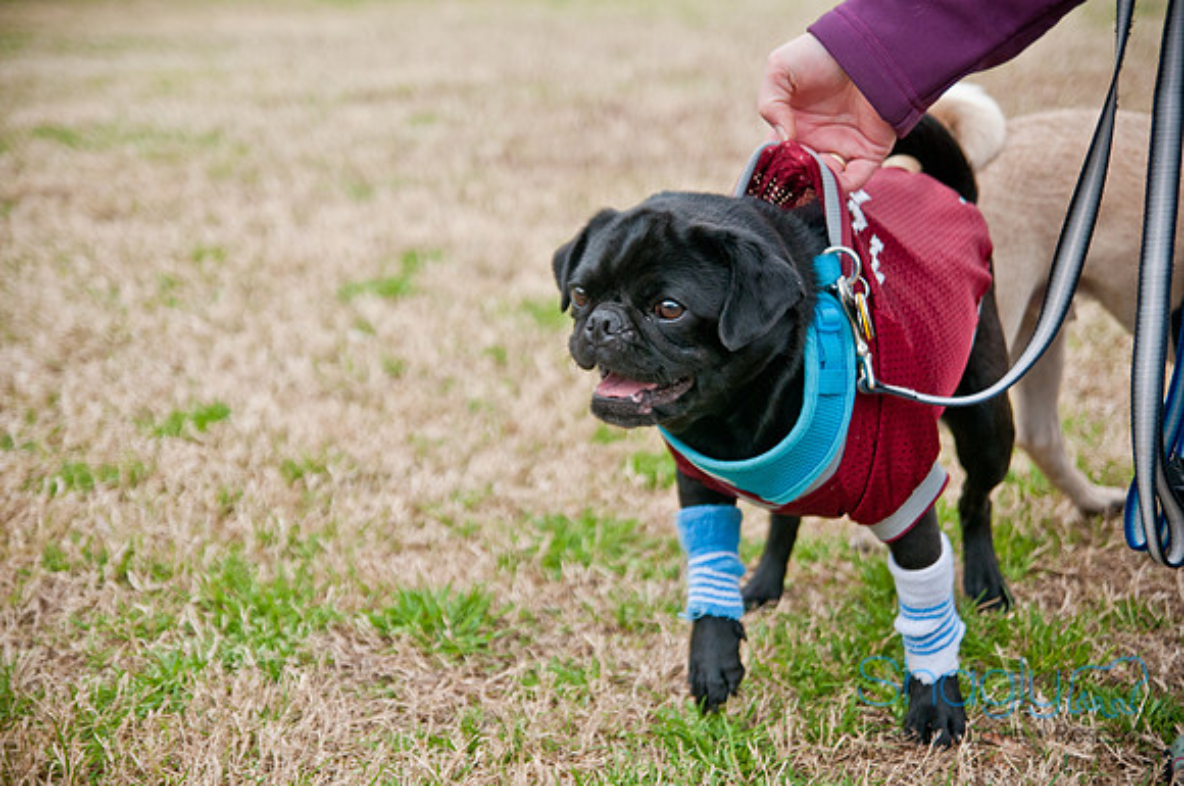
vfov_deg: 18.9
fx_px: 2365
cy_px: 393
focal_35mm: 72
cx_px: 592
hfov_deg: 28.1
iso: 500
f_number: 2.8
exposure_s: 1/1600
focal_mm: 48
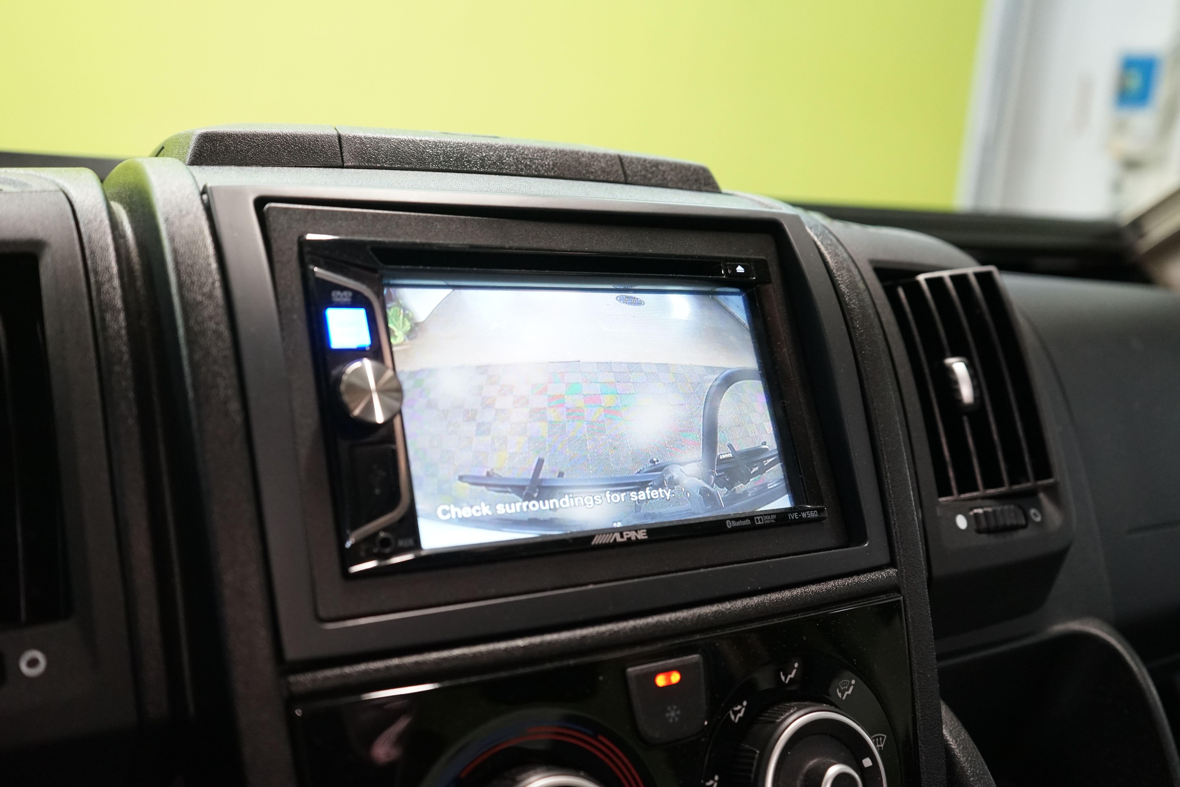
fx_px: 1082
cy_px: 394
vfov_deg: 40.0
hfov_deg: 57.2
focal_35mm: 33
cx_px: 590
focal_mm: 33
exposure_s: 1/60
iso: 2500
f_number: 4.5
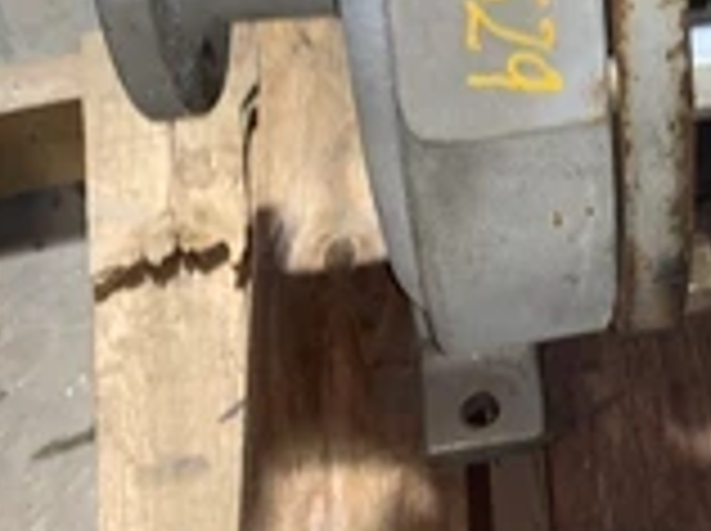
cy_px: -27
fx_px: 1354
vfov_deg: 21.3
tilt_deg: -48.0
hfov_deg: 27.4
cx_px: 742
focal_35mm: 66
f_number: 1.8
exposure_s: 1/34
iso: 25
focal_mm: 4.25
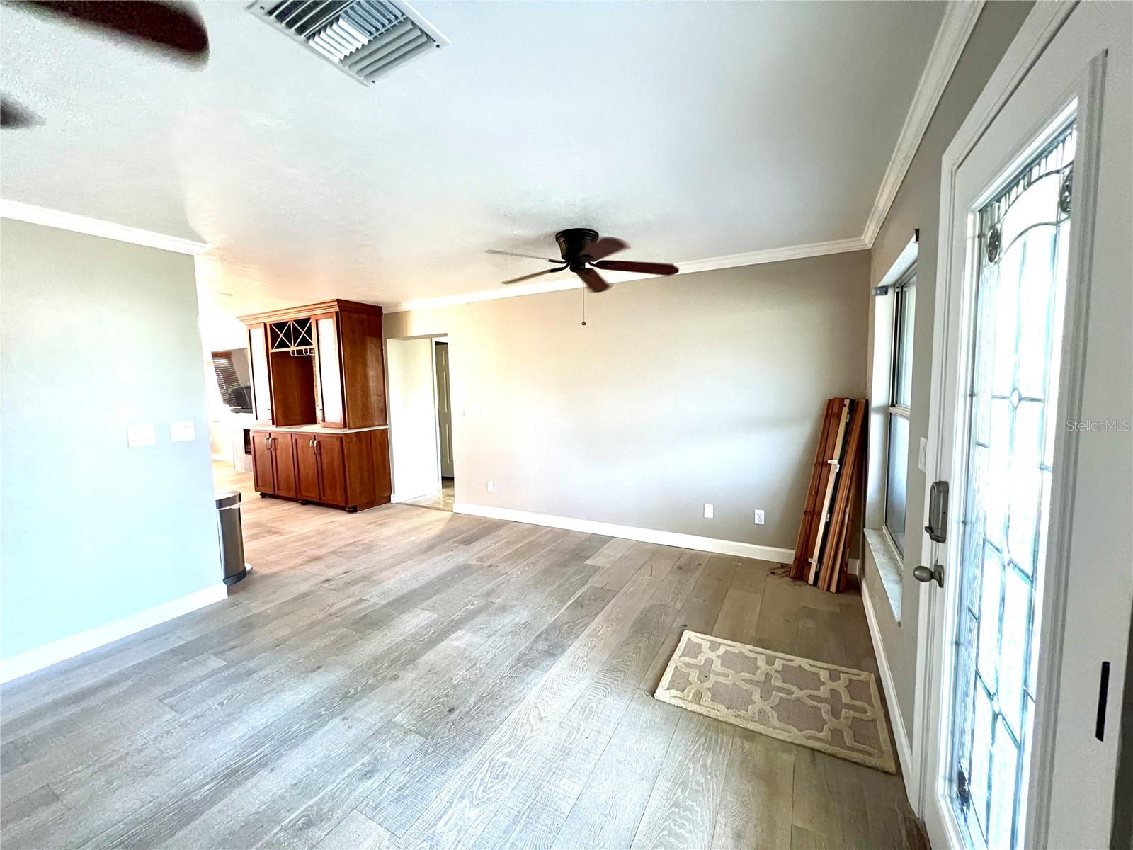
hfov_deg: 106.2
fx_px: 425
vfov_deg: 89.9
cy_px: 425
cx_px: 566
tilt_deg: -5.4
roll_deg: +1.5
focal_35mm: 13
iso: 500
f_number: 1.8
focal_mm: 1.57
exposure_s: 1/60
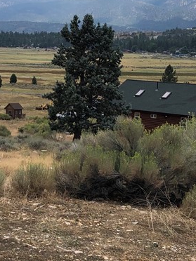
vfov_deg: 25.3
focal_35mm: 77
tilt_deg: -8.5
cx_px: 41
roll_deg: -0.9
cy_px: 136
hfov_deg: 19.0
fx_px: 581
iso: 20
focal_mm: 3.99
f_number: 1.8
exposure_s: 1/1567
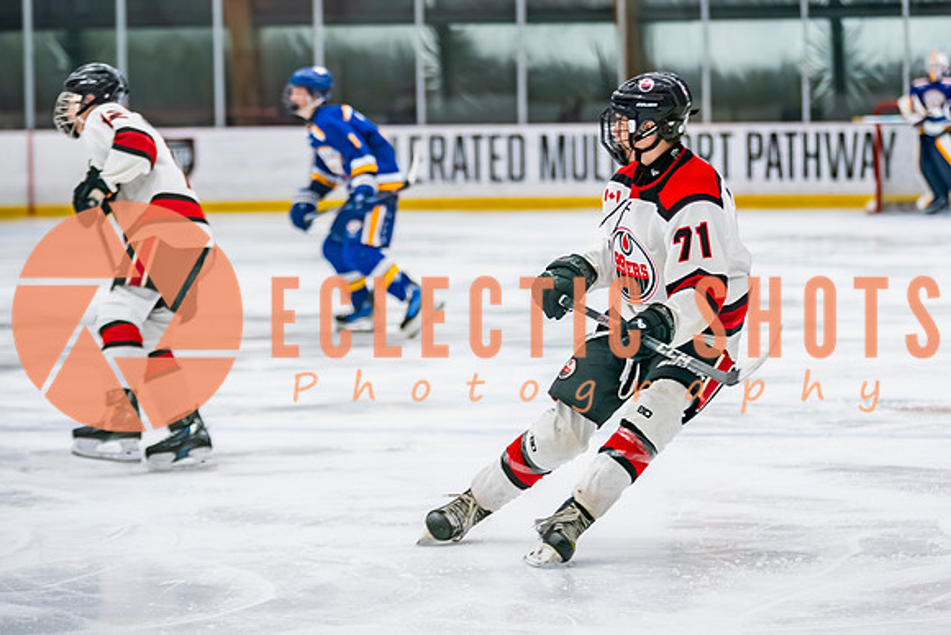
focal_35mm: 183
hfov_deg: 11.2
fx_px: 4825
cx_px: 597
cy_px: 202
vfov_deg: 7.5
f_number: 2.8
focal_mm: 125
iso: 2000
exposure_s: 1/640
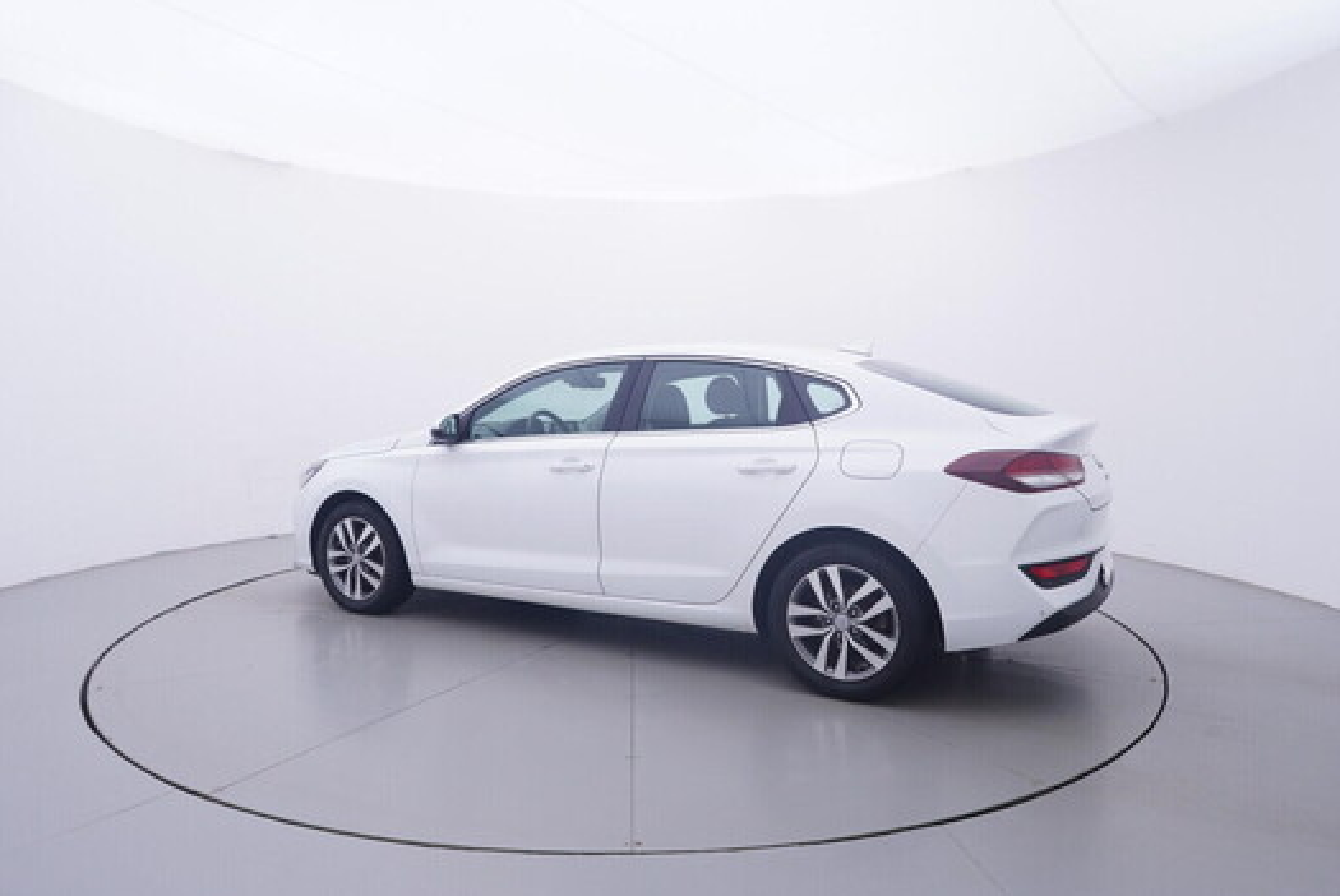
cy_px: 438
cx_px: 652
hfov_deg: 74.8
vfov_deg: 54.1
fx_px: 876
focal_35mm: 24
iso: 200
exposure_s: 1/80
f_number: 5
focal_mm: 15
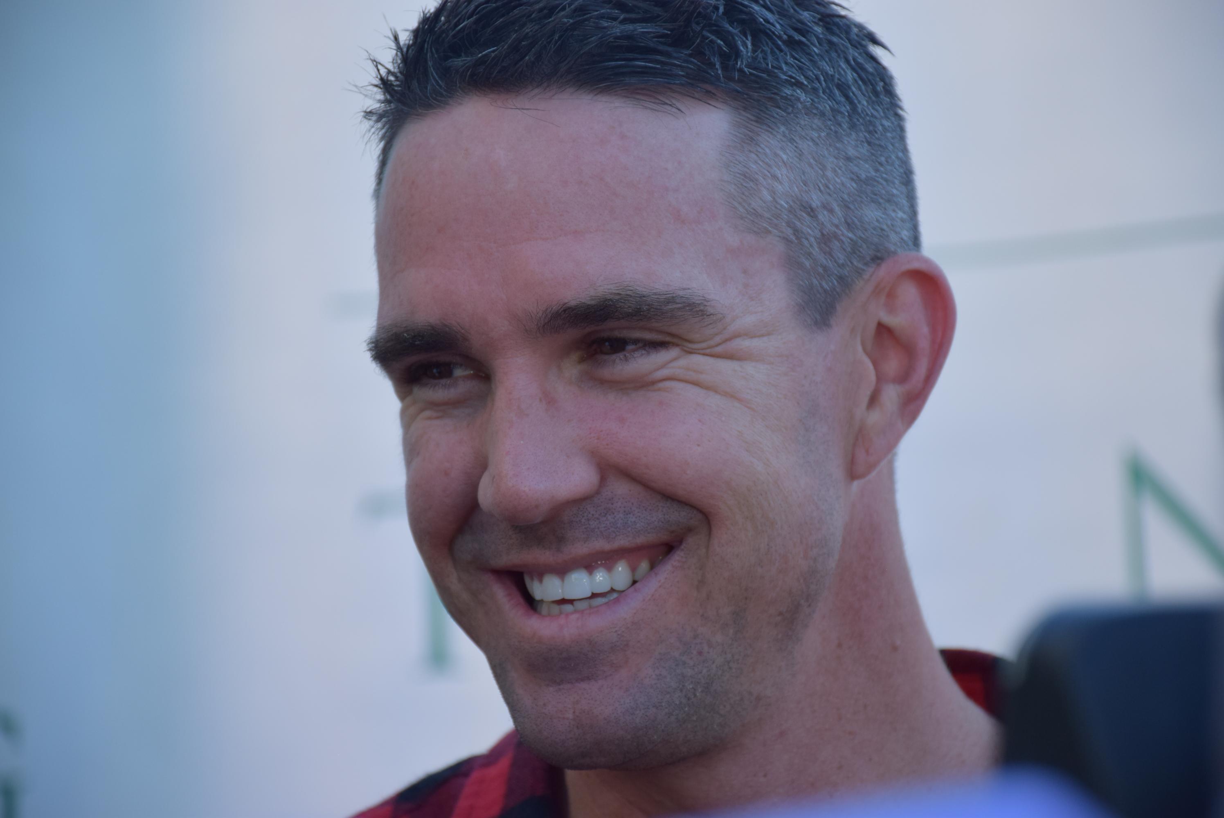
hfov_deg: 12.2
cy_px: 409
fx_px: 5716
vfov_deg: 8.2
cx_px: 612
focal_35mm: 168
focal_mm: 112
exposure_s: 1/500
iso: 320
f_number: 5.6
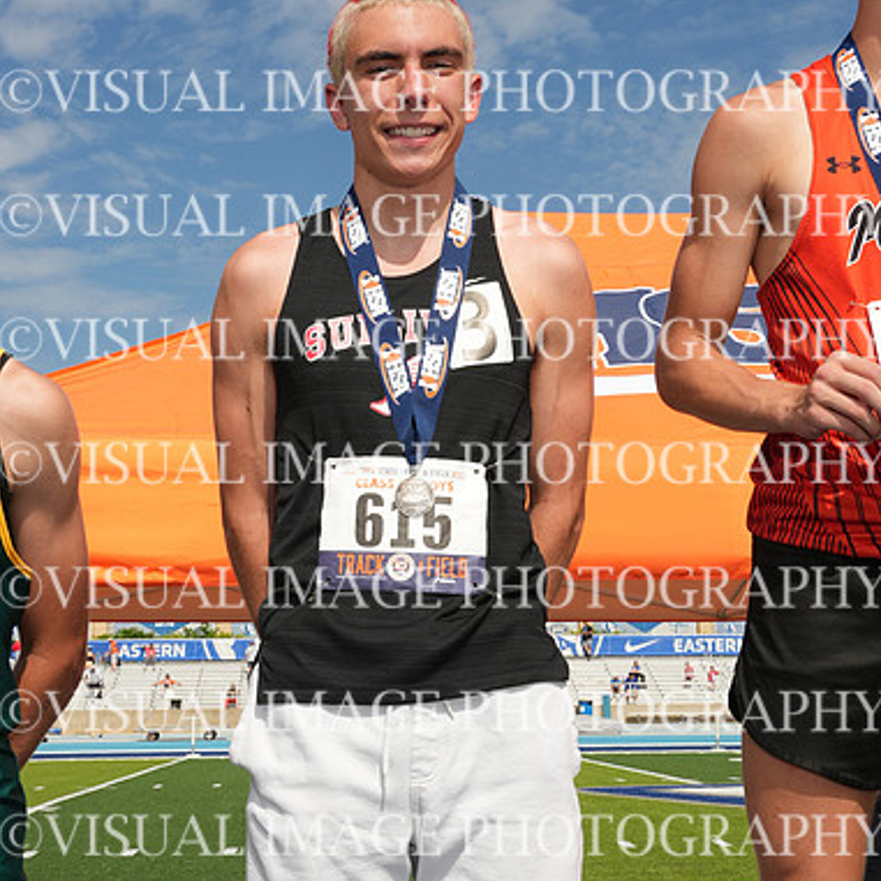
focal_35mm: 66
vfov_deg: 26.1
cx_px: 444
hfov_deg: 26.1
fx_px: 1900
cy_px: 400
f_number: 13
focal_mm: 34
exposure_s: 1/160
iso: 100
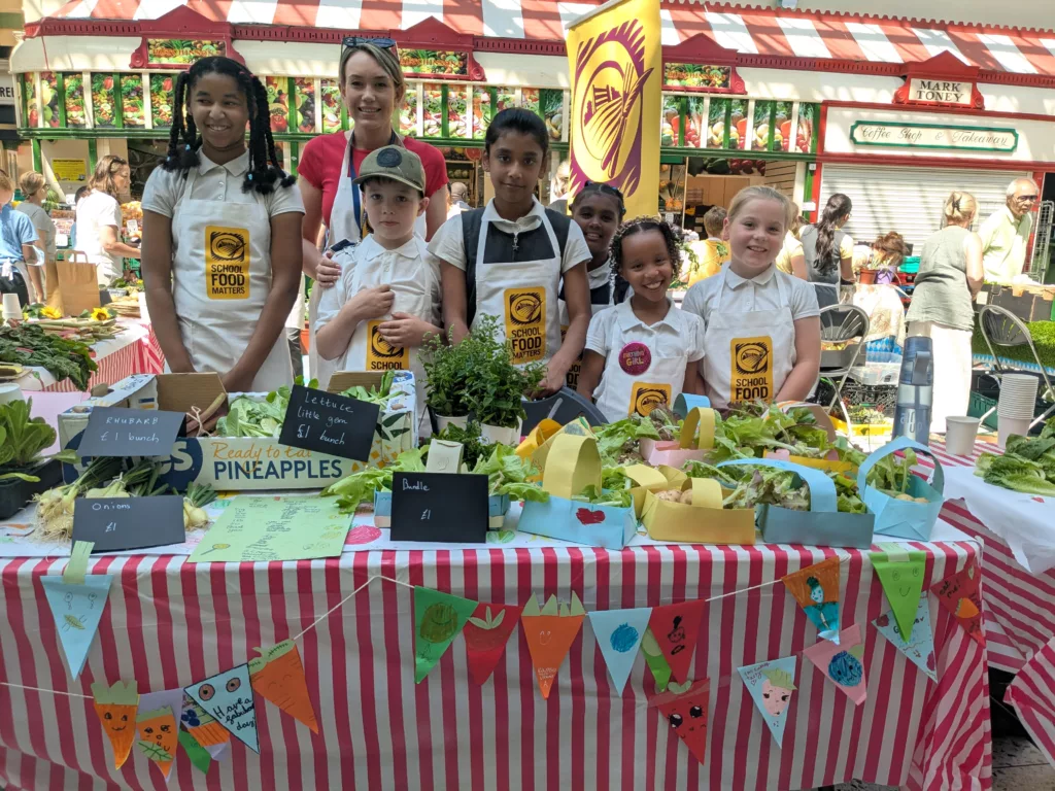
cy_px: 396
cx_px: 528
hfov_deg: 65.3
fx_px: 823
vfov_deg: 51.4
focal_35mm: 27
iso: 44
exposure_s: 1/383
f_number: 1.73
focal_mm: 4.38
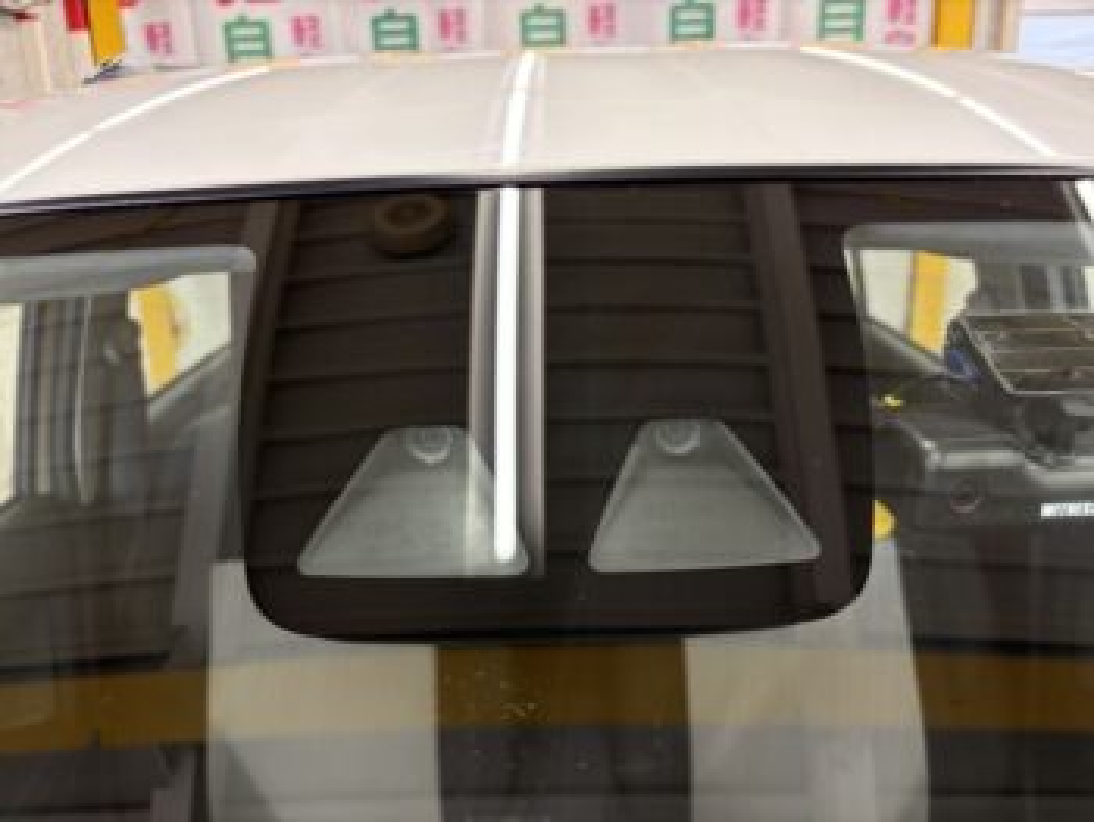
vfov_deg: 53.1
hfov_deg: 67.3
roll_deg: +2.7
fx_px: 822
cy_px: 411
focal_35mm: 26
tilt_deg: -16.9
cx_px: 547
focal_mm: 5.96
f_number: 1.6
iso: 125
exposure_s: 1/50
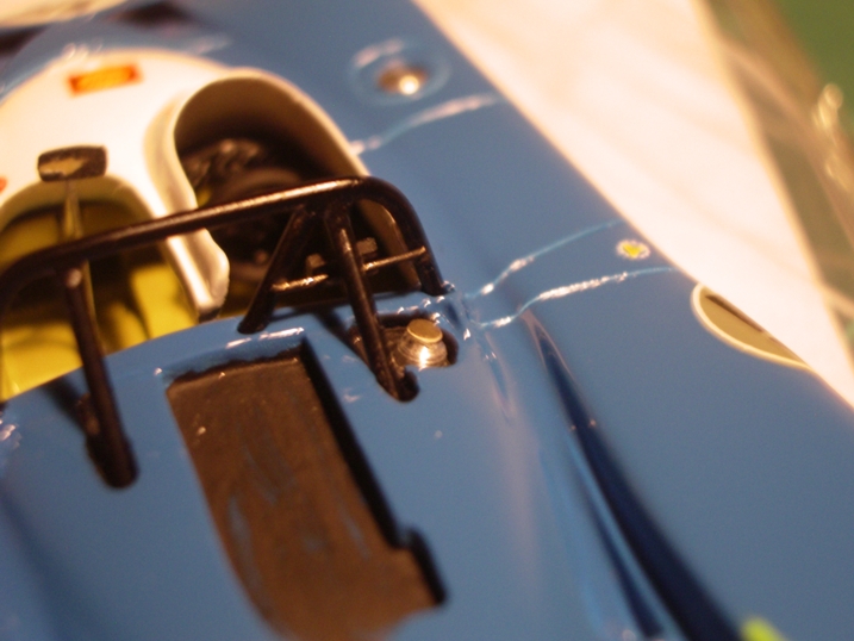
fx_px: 1530
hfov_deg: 31.2
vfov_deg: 23.7
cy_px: 320
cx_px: 427
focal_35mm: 62
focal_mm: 10.2
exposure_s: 1/4
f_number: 3.5
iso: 160
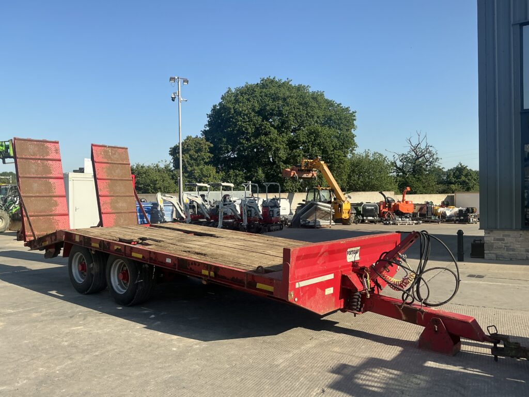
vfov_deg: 49.7
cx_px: 264
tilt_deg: -0.4
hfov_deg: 63.4
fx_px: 428
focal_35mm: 28
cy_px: 198
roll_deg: +0.3
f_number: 1.8
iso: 25
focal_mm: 3
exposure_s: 1/1451
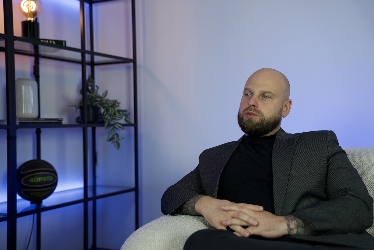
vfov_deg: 28.2
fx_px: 497
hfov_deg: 41.3
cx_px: 187
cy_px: 125
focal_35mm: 48
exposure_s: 1/125
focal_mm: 47.8
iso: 640
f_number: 3.5
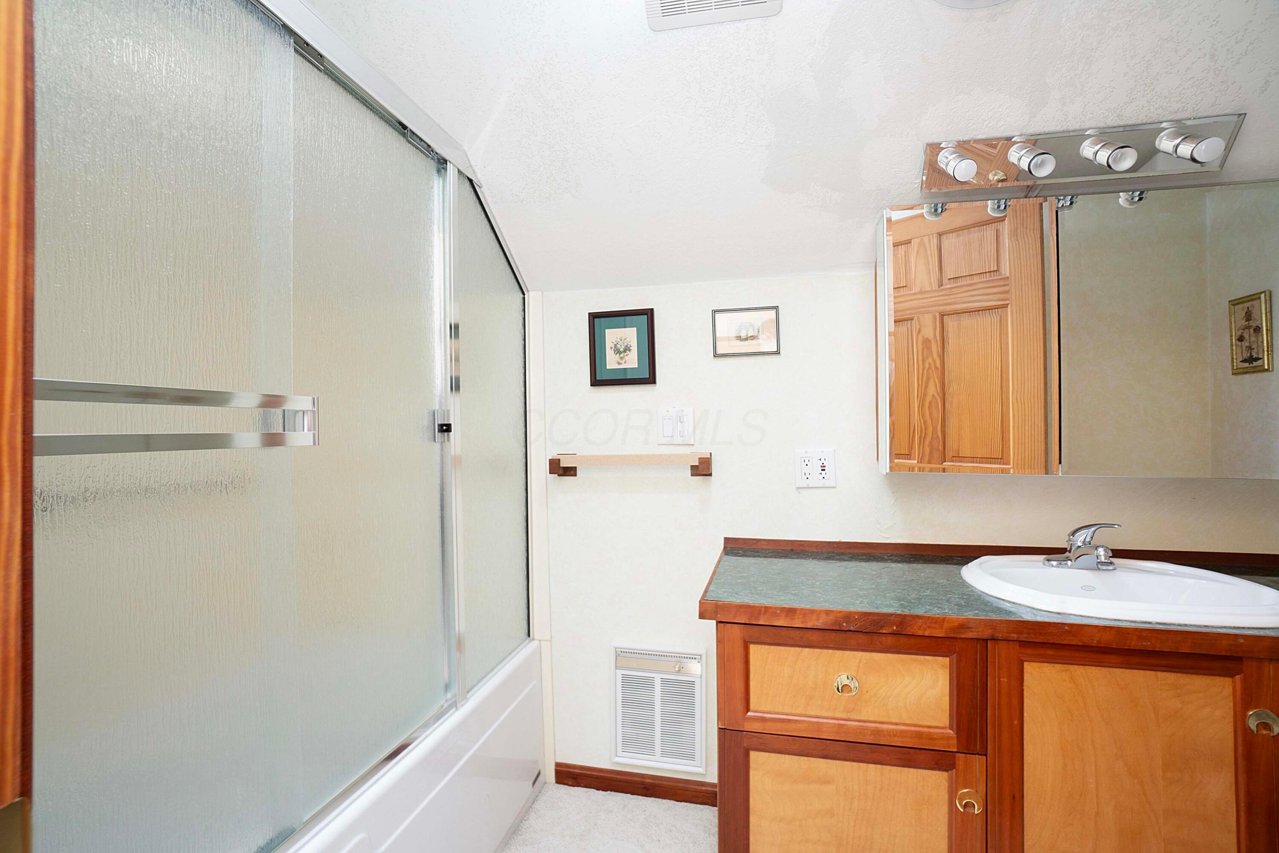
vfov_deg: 77.3
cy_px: 426
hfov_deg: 100.4
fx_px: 533
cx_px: 640
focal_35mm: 15
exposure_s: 5
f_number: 8
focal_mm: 10
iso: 100
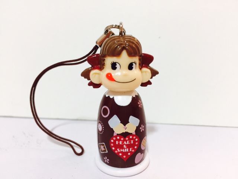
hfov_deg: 61.7
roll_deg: -2.2
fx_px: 199
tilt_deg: -12.8
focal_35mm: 29
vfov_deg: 48.2
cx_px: 119
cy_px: 90
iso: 125
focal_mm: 4.15
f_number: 2.2
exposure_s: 1/33
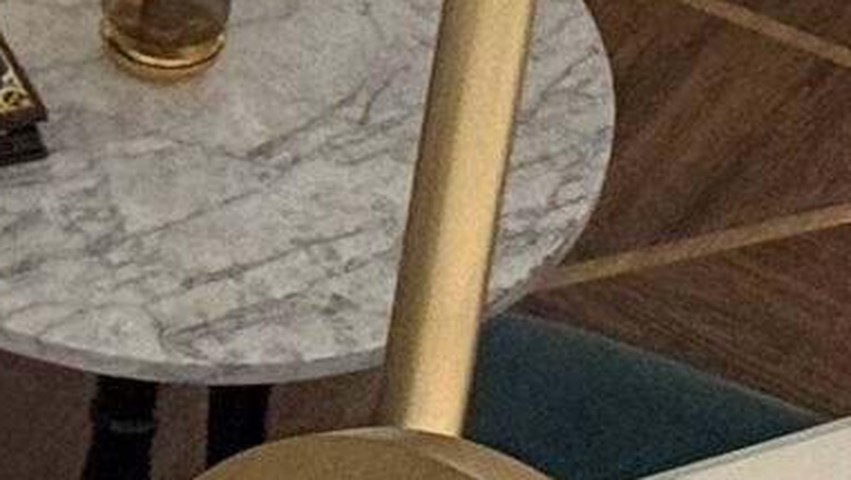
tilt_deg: -32.7
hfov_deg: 6.1
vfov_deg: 3.4
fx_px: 7926
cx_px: -310
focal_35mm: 351
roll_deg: -4.9
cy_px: -913
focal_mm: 6.76
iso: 250
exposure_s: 1/46
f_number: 1.78
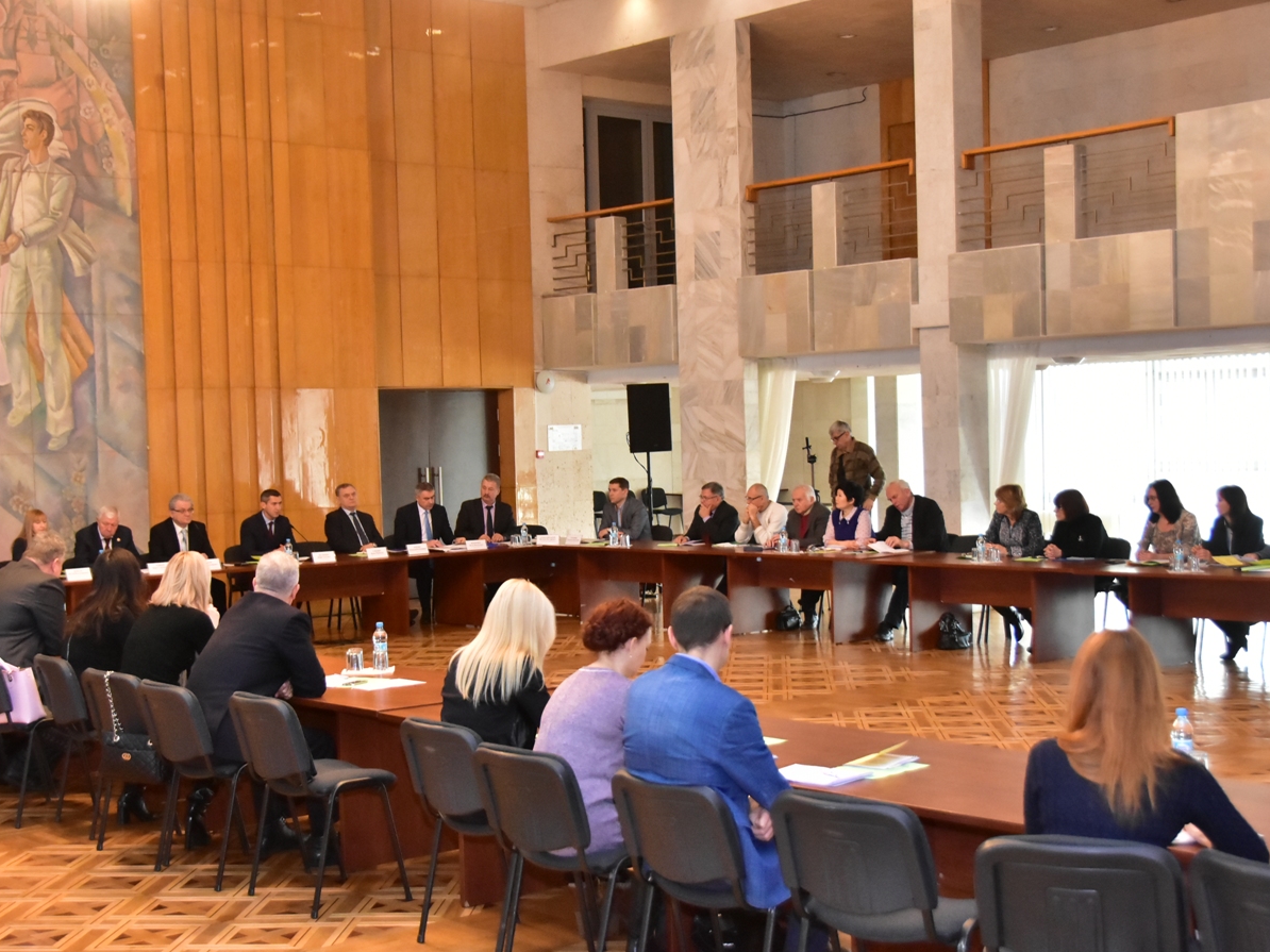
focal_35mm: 51
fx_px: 1854
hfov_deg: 37.8
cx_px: 646
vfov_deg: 28.8
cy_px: 477
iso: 3200
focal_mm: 31
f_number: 5.6
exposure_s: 1/250
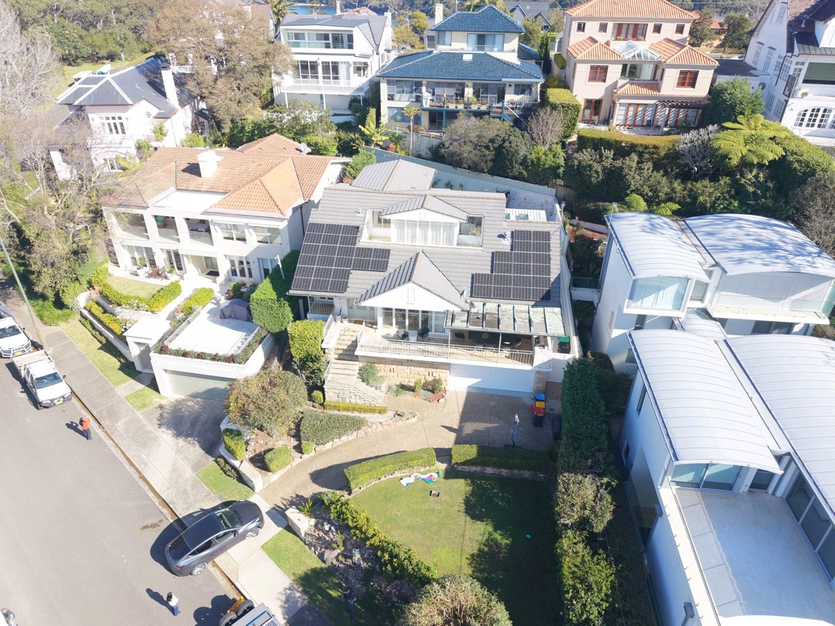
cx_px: 418
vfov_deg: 56.8
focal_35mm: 24
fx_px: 579
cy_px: 313
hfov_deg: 71.6
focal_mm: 8.67
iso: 240
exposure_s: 1/2000
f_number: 1.79
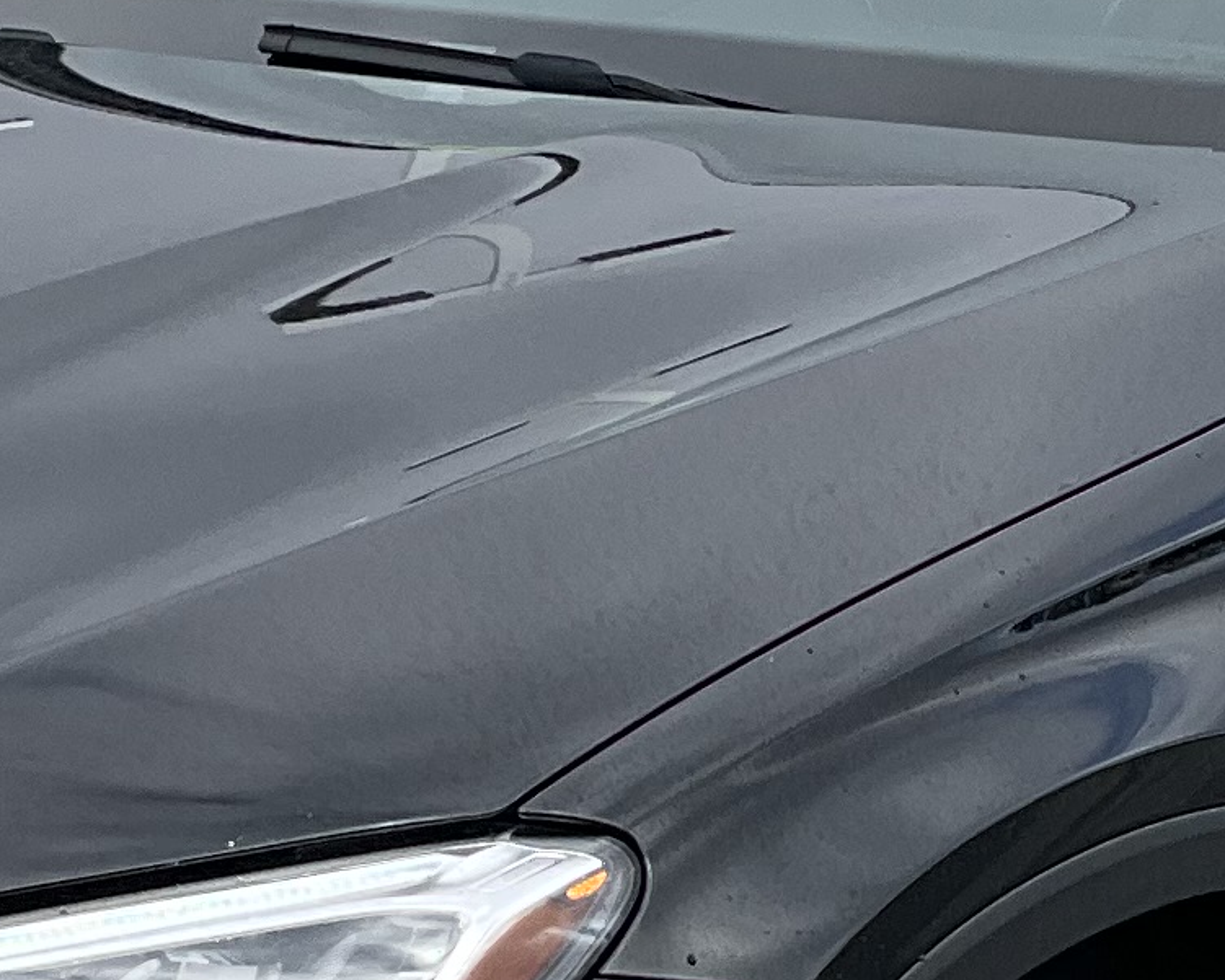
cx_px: 940
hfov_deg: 12.6
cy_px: 642
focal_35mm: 152
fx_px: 5512
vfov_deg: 10.2
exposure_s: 1/1221
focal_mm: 3
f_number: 1.8
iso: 25
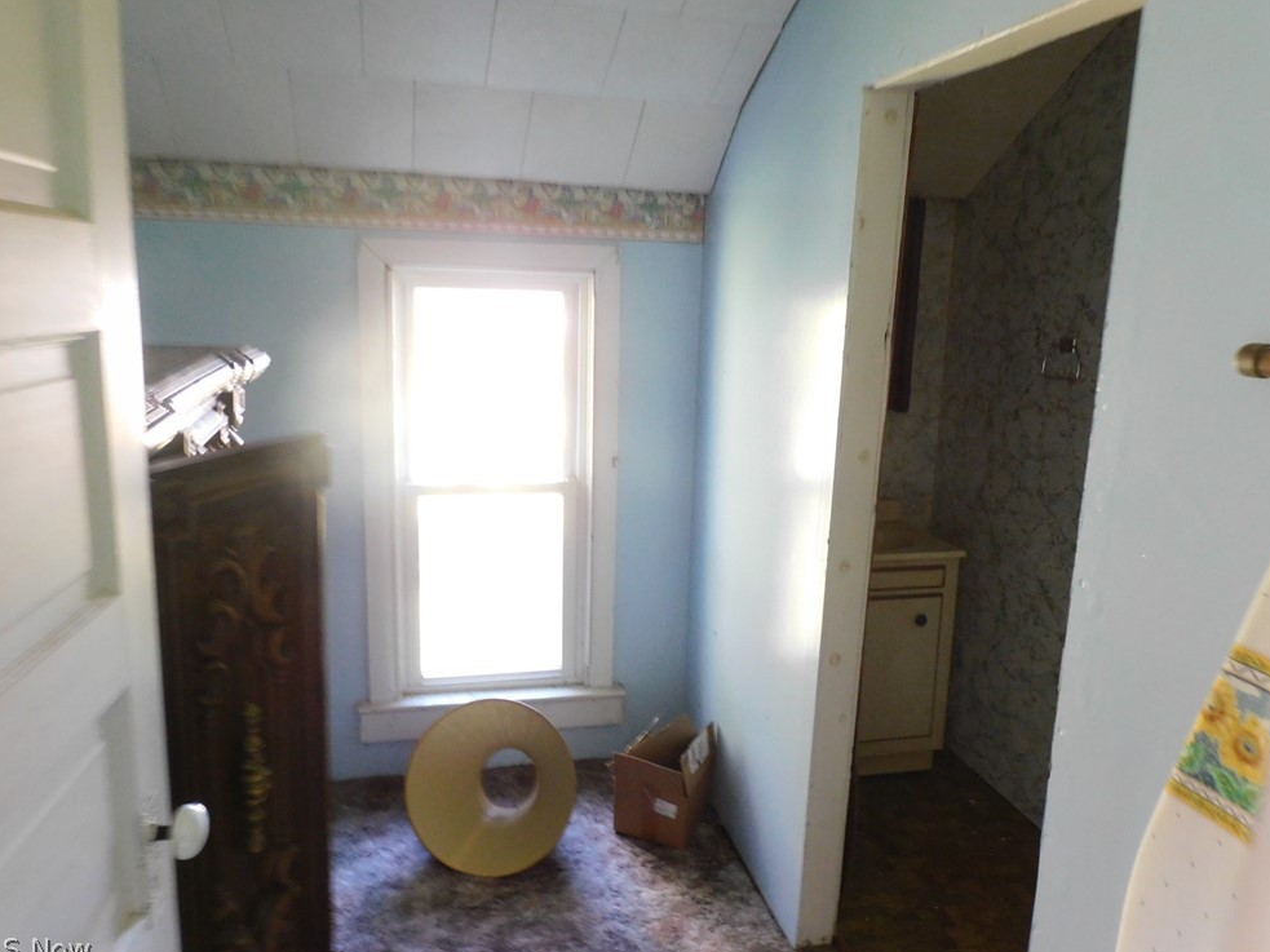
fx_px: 917
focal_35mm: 25
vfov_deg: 54.9
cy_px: 474
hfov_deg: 69.4
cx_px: 618
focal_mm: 4.3
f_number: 3.3
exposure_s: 1/13
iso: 400
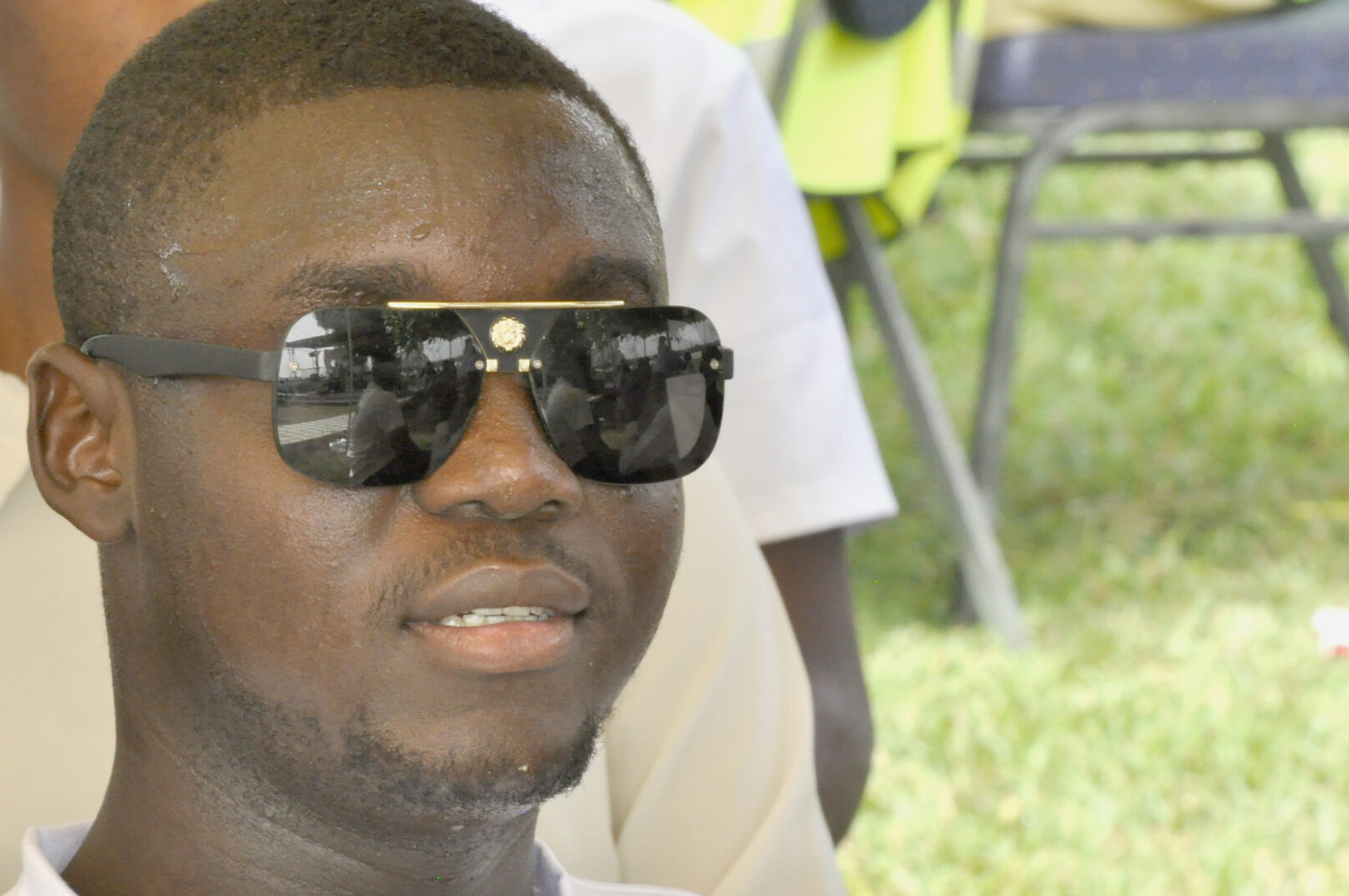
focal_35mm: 343
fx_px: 12831
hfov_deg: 6.0
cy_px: 601
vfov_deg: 4.0
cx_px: 500
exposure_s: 1/160
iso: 1000
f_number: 18
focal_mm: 145
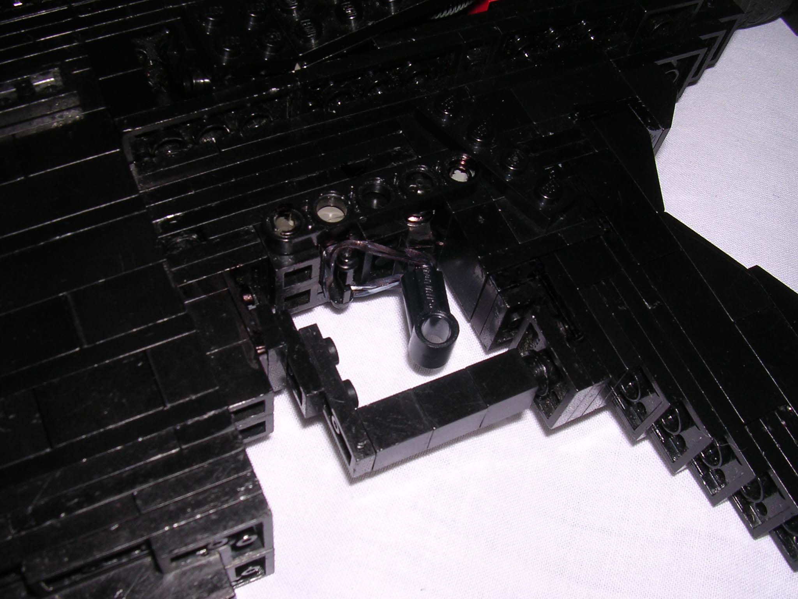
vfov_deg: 37.7
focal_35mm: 38
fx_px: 876
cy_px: 300
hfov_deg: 49.0
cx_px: 399
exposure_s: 1/60.1
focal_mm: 5.8
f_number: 5.6
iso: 100
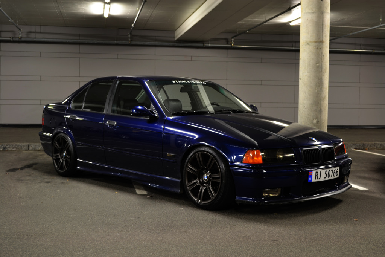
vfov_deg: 28.1
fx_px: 513
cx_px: 192
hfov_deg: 41.1
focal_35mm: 48
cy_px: 128
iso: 100
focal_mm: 32
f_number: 5.6
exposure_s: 1.6
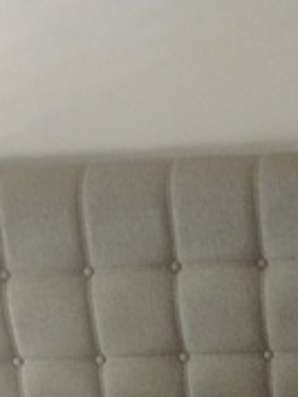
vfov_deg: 17.5
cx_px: 311
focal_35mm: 95
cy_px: 671
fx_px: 1089
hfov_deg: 15.3
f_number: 1.8
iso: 1300
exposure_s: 1/40
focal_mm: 4.26
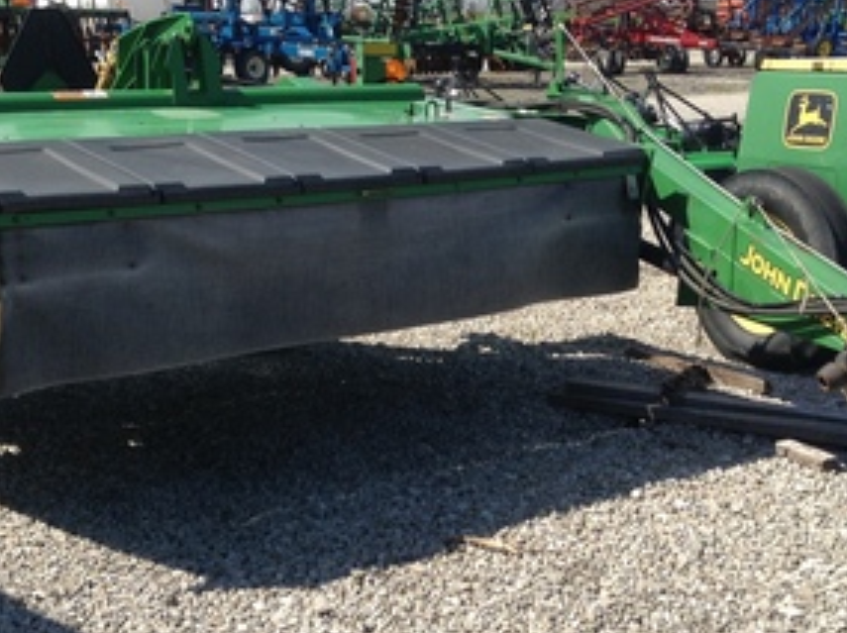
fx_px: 1540
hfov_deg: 30.8
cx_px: 422
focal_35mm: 63
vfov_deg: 23.2
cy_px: 348
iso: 32
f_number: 2.4
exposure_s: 1/1034
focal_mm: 3.3
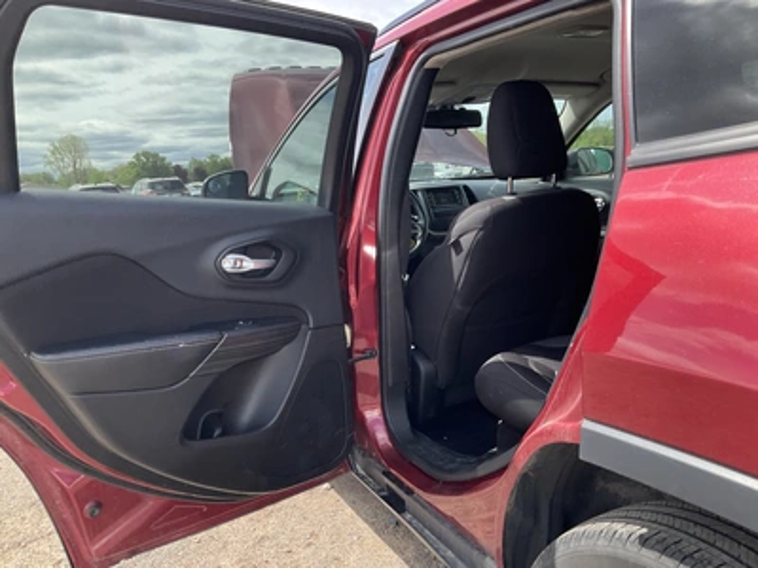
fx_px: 635
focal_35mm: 29
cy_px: 284
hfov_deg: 61.7
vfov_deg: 48.2
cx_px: 379
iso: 25
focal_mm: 3
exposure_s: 1/415
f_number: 1.8
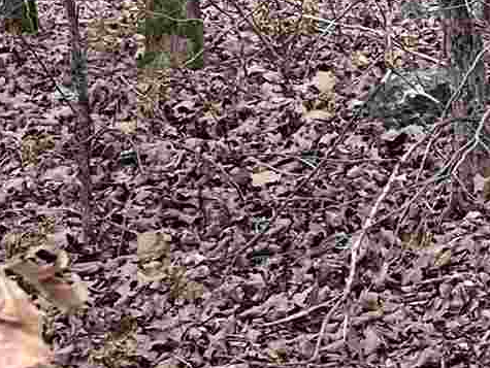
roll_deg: -0.6
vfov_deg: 8.8
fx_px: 2380
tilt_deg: +3.8
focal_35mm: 168
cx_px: 434
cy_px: 35
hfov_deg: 11.7
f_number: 1.6
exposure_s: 1/122
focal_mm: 5.1
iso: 40
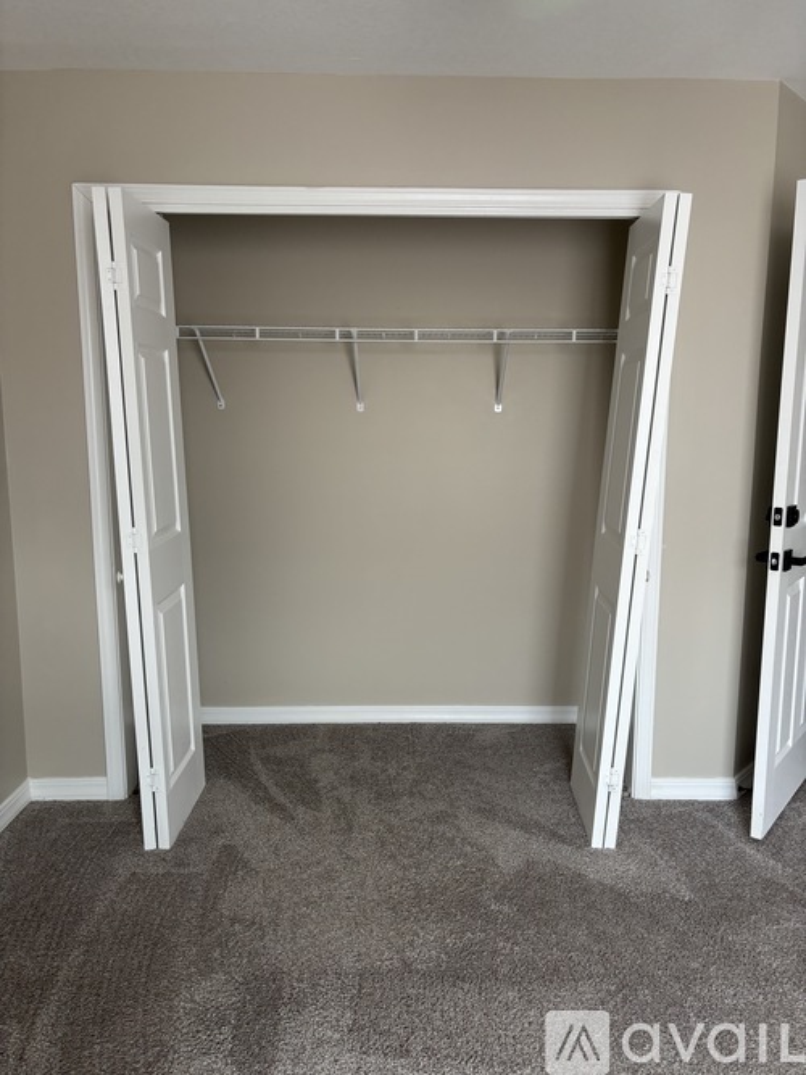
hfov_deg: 53.0
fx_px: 807
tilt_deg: -9.4
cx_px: 403
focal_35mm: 26
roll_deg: -1.1
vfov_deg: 67.3
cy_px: 538
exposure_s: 1/86
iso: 125
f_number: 1.6
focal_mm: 5.96
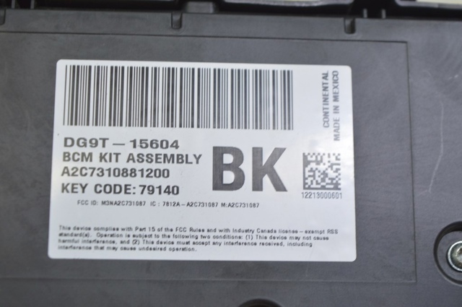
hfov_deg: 24.6
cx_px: 231
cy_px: 154
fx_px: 1057
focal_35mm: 82
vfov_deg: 16.5
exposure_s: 1/25
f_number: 5.6
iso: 400
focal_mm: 55
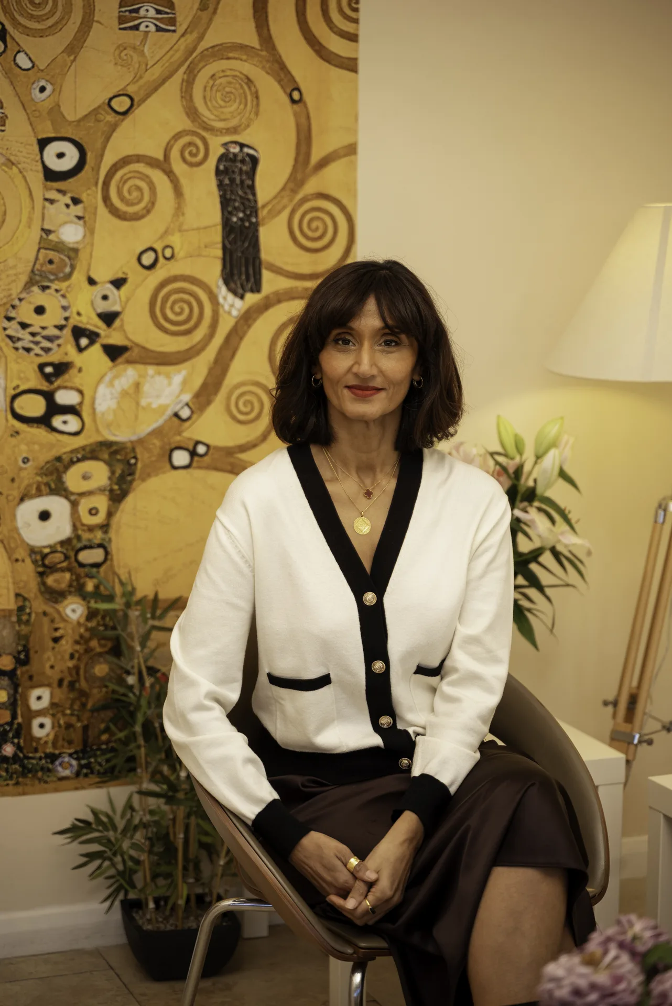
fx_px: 2098
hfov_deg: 18.2
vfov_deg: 27.0
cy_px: 503
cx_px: 336
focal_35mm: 75
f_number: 2.8
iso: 320
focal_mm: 75
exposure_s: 1/400
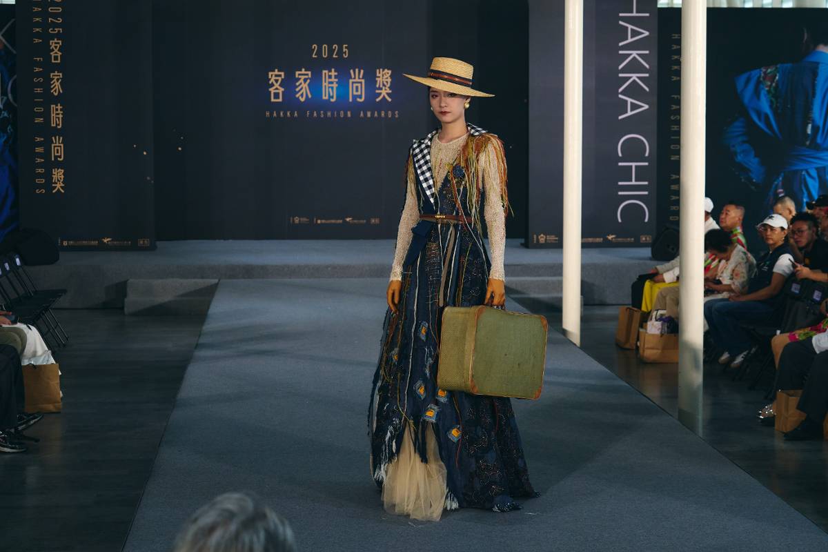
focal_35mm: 70
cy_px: 276
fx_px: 1610
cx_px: 414
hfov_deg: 28.8
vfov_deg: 19.5
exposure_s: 1/320
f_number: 6.3
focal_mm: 70
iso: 2000
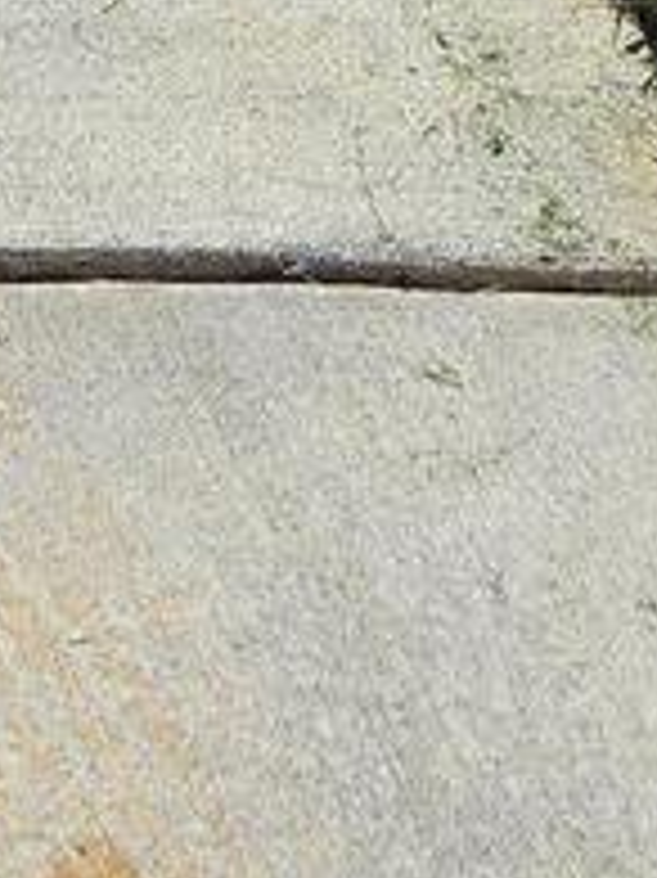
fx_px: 4585
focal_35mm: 181
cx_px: -927
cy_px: -2355
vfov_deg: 8.0
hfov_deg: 7.6
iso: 12
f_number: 1.7
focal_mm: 6.3
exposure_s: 1/1013
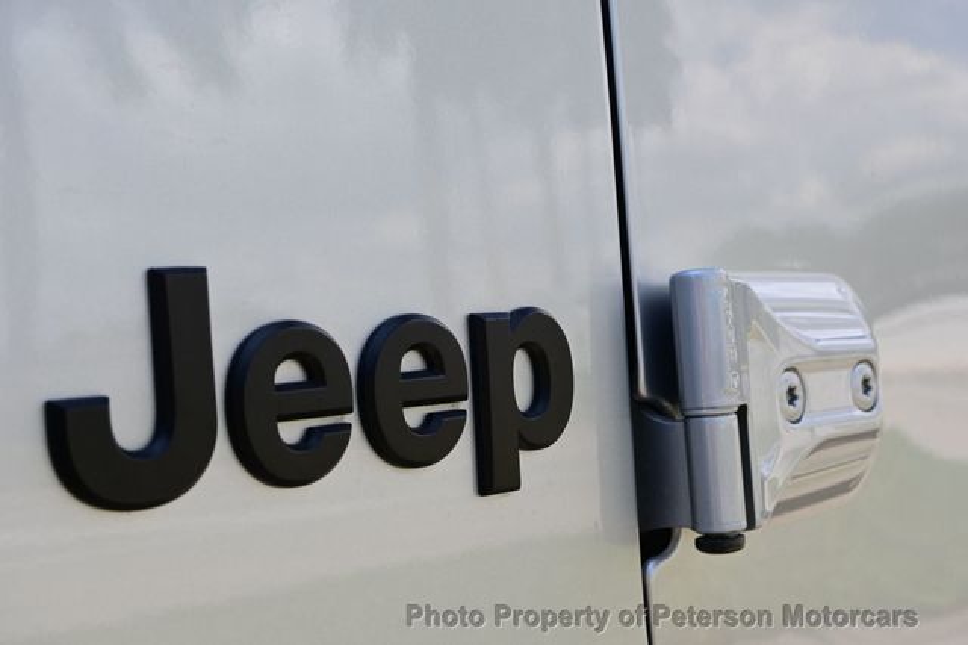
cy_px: 322
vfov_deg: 26.5
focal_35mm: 51
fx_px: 1371
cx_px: 484
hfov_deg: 38.9
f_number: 7.1
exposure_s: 1/200
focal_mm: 34
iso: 100
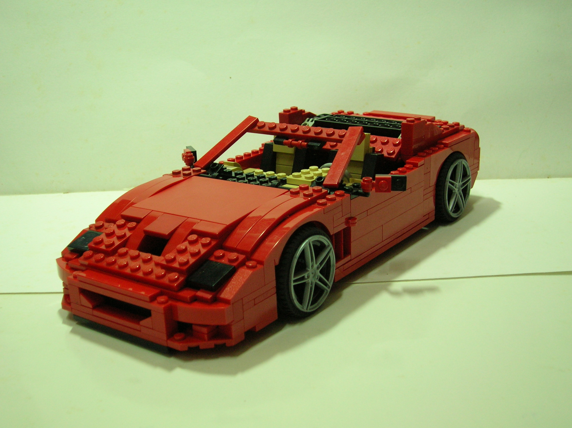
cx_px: 286
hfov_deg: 41.3
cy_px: 214
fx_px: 759
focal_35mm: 46
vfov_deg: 31.5
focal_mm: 7.7
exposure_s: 1/3.8
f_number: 3.2
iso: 107
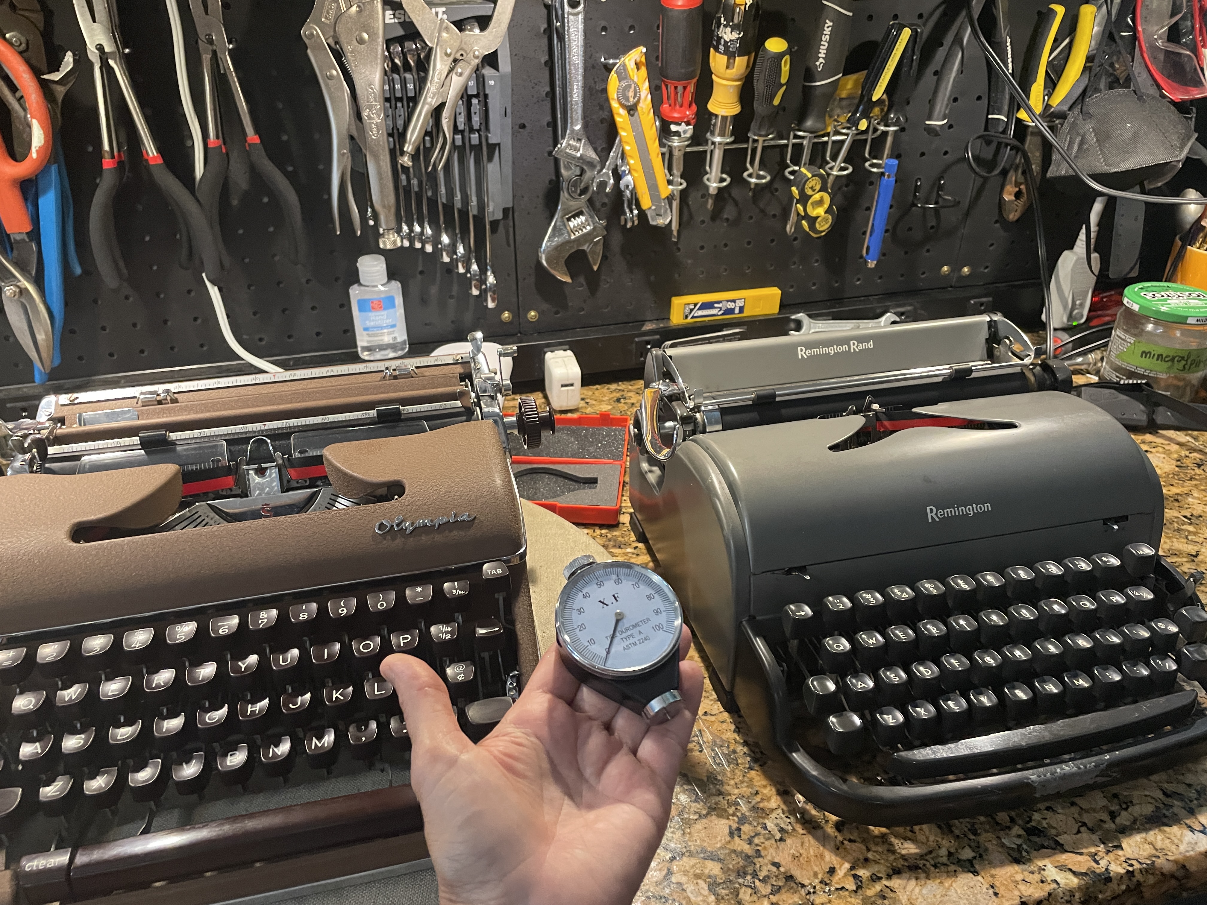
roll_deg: +0.9
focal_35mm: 26
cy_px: 452
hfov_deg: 67.3
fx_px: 907
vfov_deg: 53.1
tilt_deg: -29.5
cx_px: 604
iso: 400
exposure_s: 1/40
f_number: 1.6
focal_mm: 4.2
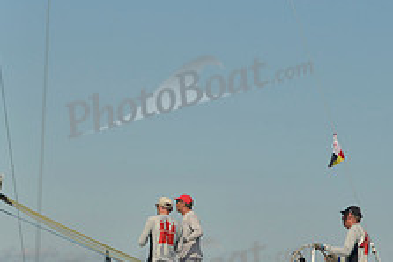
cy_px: 208
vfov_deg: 7.5
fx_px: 1988
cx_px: -25
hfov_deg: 11.2
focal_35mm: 182
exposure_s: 1/1250
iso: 400
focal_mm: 70
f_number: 9
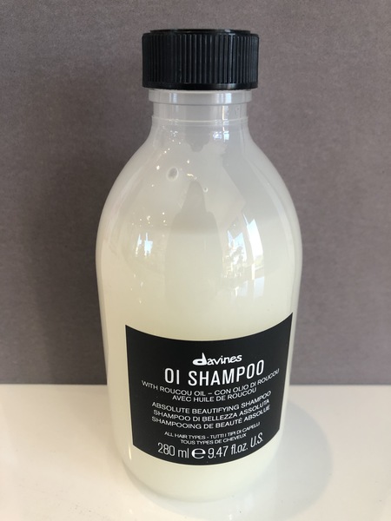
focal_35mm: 28
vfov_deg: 63.4
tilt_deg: -24.1
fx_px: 422
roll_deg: +0.3
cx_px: 196
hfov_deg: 49.7
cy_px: 260
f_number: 1.8
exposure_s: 1/30
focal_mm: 3.99
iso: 32
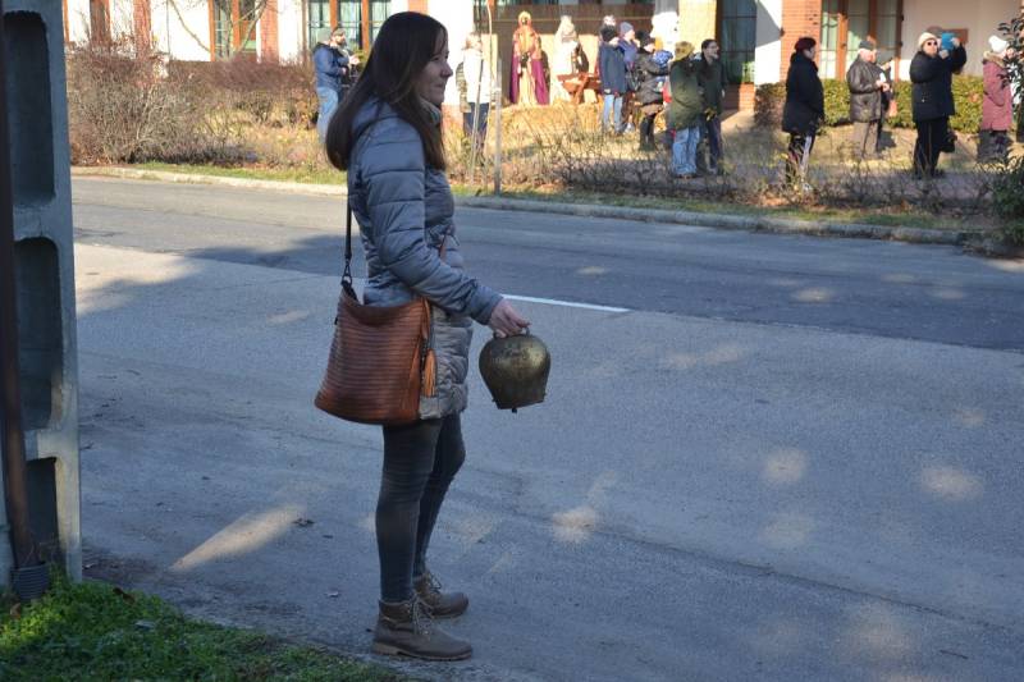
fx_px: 2047
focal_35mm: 72
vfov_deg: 18.9
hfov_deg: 28.1
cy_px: 341
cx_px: 512
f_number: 5.6
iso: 100
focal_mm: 48
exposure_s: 1/125
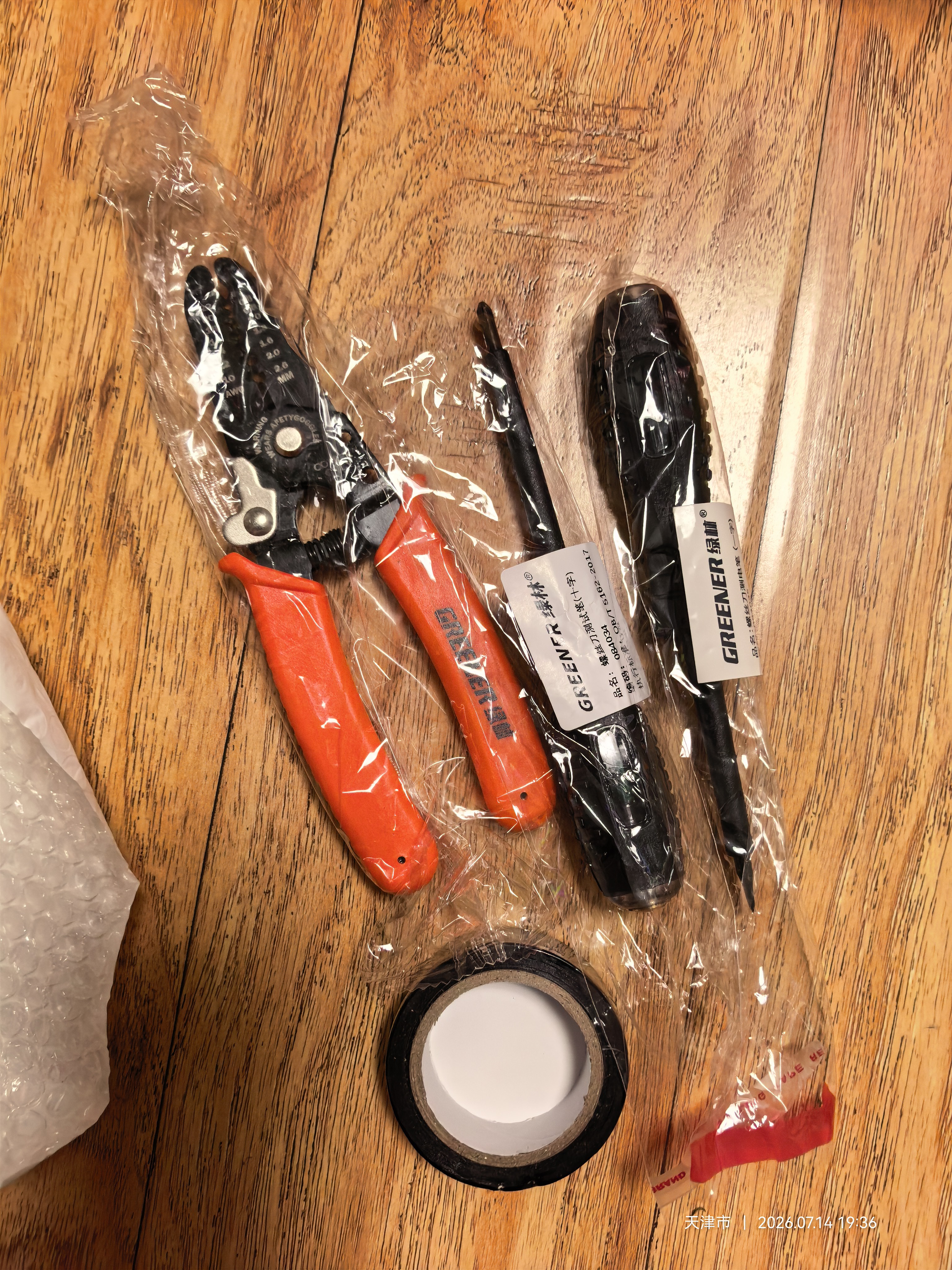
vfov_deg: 71.6
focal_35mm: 24
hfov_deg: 56.8
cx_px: 476
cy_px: 635
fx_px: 880
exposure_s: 1/608
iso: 2000
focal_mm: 5.75
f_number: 2
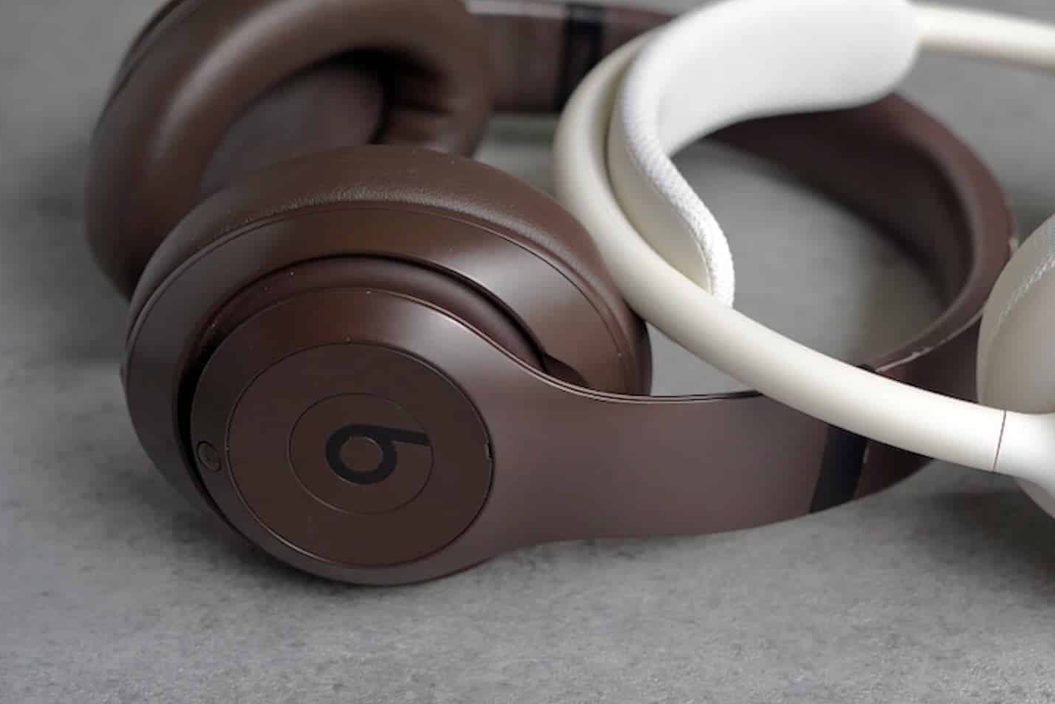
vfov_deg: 15.6
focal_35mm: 87
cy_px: 165
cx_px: 837
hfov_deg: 23.1
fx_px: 2550
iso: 1000
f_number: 4.5
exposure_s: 1/100
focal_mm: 50
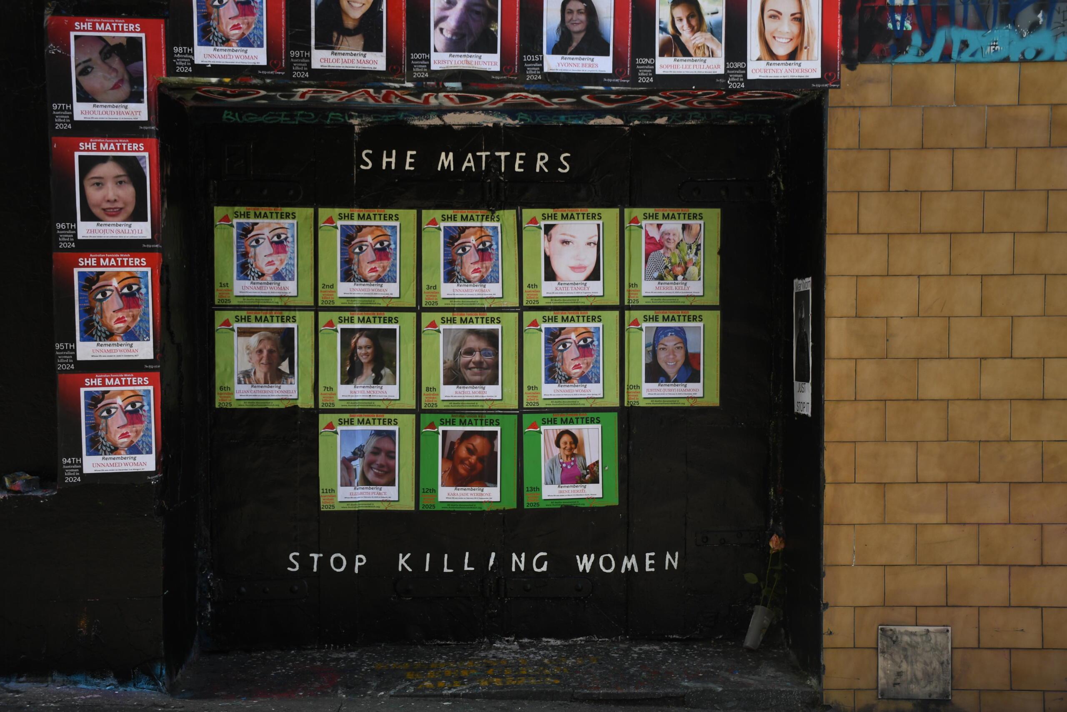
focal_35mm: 45
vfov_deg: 29.9
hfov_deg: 43.6
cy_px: 356
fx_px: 1334
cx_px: 534
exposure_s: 1/320
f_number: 4
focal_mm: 30
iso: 200
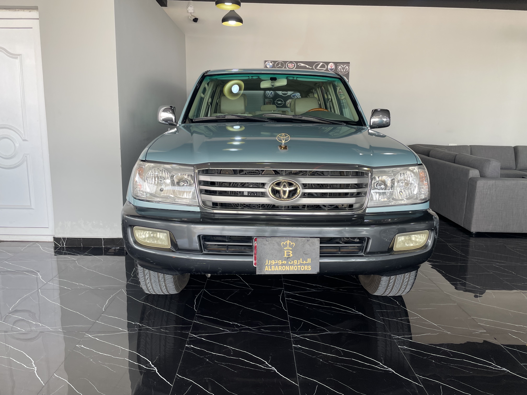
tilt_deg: -11.3
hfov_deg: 67.3
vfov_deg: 53.1
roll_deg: -0.4
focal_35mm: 26
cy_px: 198
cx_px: 264
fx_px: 396
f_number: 1.6
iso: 32
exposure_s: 1/135
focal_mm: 4.2
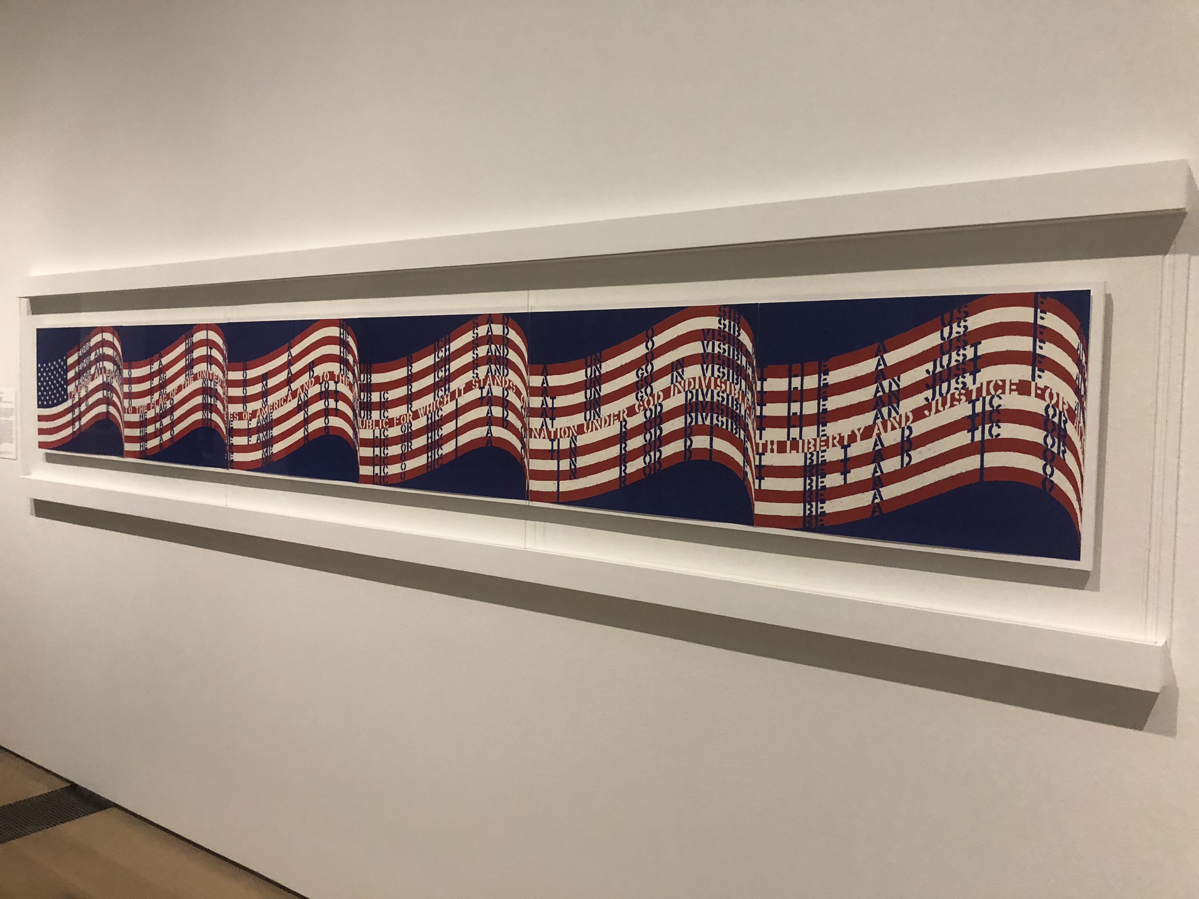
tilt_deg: -2.6
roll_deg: -0.3
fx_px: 970
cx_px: 600
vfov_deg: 49.7
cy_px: 450
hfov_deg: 63.4
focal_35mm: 28
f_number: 1.8
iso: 80
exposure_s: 1/15
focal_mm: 4
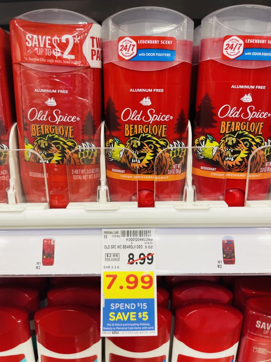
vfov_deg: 67.3
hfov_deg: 53.1
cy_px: 181
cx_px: 136
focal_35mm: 26
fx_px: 271
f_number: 1.6
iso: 80
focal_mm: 4.2
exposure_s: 1/61
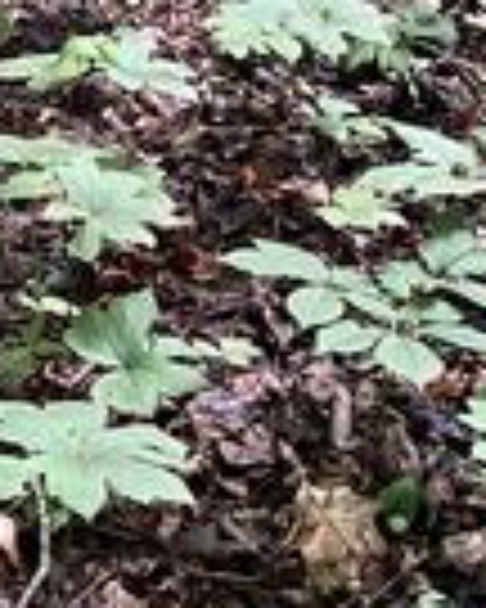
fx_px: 2553
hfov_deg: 10.9
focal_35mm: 142
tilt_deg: -22.7
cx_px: 218
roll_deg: +7.5
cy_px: 14
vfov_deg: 13.4
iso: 320
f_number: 1.8
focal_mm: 3.99
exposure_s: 1/54
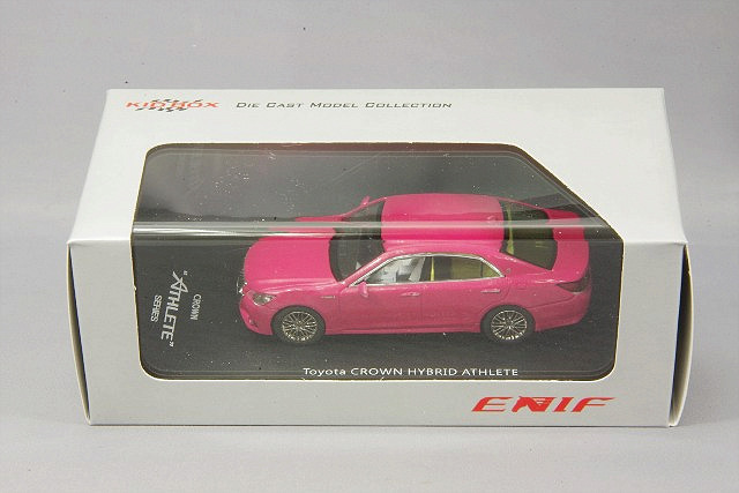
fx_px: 2299
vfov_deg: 12.2
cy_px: 246
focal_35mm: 112
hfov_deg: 18.3
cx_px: 370
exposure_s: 1
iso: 400
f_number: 32
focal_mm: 75
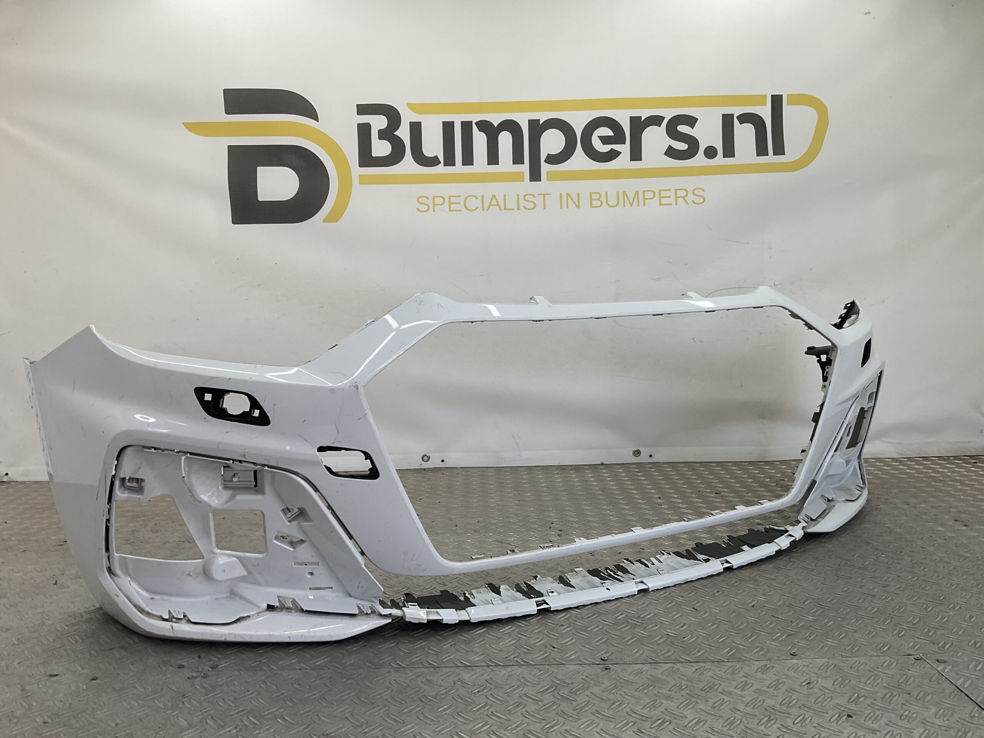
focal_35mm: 29
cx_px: 492
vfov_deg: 48.2
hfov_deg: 61.7
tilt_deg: -6.8
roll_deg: +1.5
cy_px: 369
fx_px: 824
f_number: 1.8
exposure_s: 1/205
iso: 16
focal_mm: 3
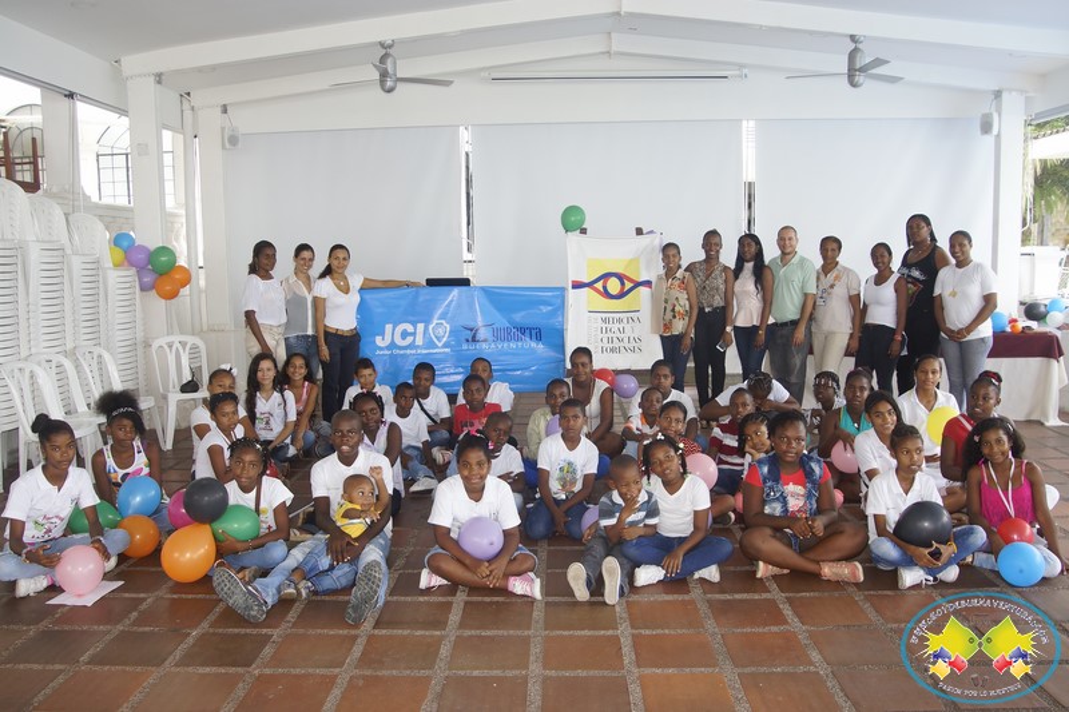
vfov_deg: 43.6
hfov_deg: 61.9
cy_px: 356
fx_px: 891
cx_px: 534
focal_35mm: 30
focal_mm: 20
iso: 400
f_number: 5
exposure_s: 1/100
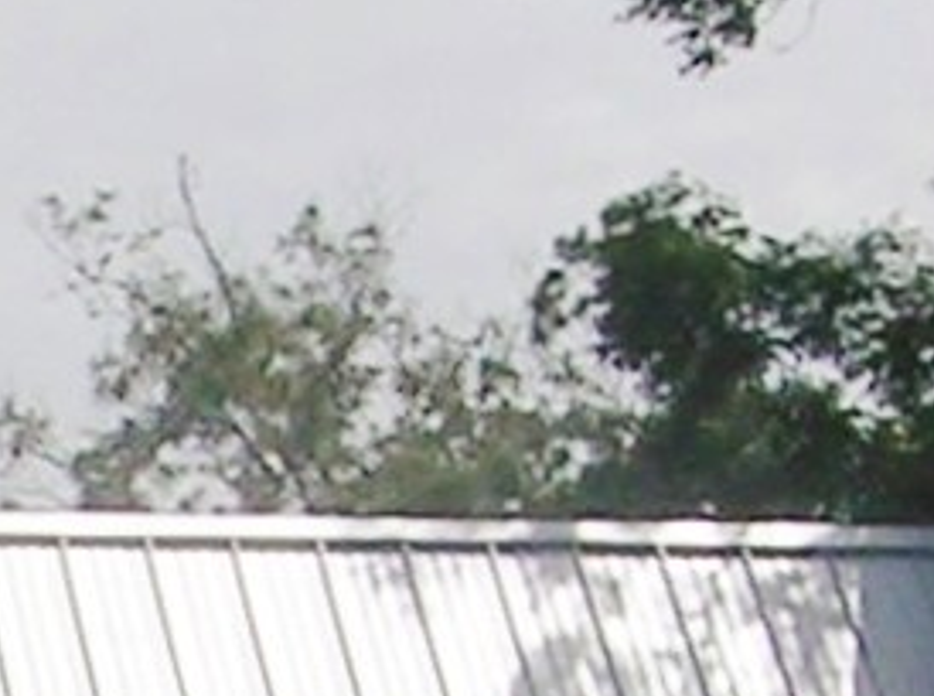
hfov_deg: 5.7
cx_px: -914
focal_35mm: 341
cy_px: 1361
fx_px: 9177
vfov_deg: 4.3
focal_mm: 7.1
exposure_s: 1/1300
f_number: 6.1
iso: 50
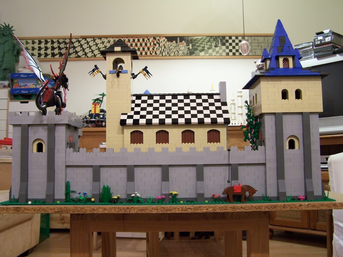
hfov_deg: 49.0
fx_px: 377
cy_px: 128
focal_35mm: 38
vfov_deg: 37.7
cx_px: 172
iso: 80
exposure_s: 1/2
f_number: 2.8
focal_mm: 6.3
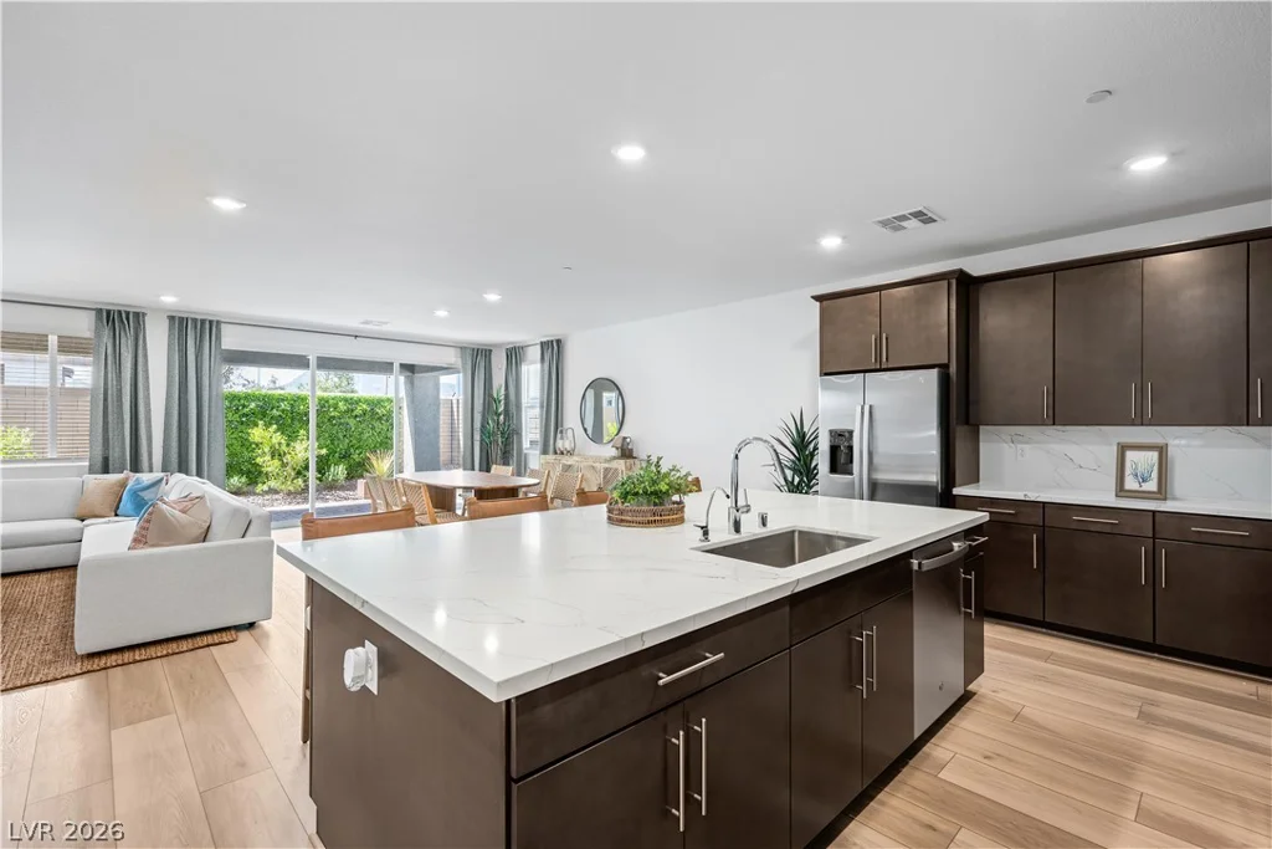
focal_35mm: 16
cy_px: 424
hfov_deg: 96.7
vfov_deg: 73.8
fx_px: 565
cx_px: 636
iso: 400
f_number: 9.5
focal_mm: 16
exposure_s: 1/3
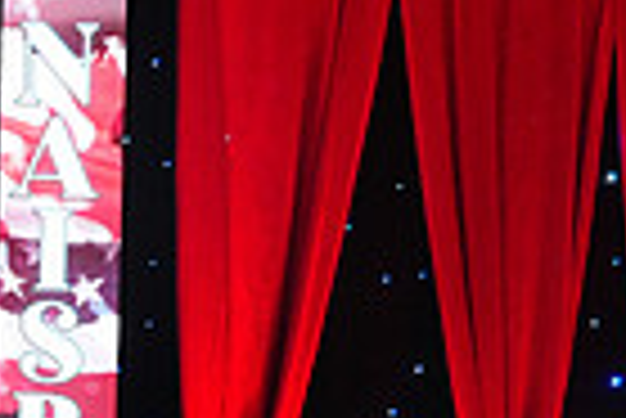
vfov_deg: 10.4
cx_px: -320
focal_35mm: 125
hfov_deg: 15.1
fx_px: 2176
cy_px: 717
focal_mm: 30
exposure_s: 1/200
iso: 4000
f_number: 4
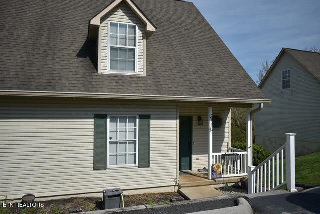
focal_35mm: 27
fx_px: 240
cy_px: 107
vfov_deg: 48.0
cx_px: 160
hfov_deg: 67.3
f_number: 3.5
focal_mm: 18
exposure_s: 1/1600
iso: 100
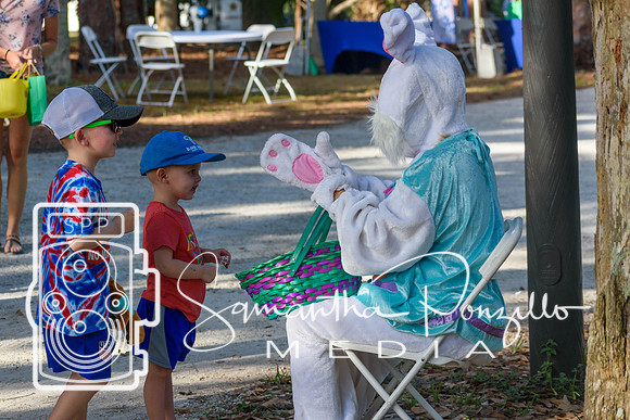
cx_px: 315
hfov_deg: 15.9
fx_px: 2258
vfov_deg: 10.6
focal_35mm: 129
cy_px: 210
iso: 200
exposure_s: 1/500
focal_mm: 86
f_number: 5.6
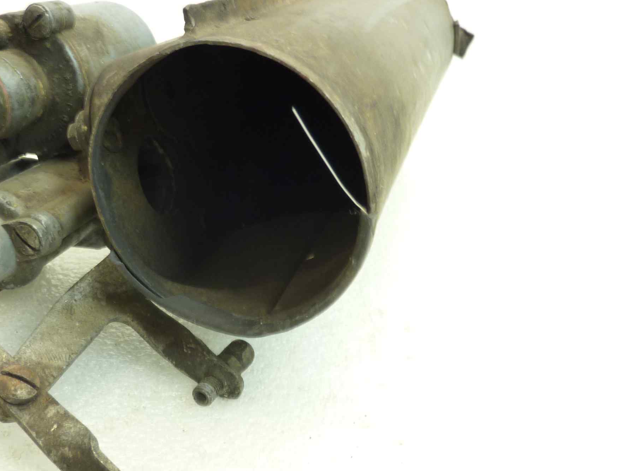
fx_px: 653
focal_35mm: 36
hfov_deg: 50.8
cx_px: 235
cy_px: 270
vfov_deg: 39.6
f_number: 3.3
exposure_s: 1/10
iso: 125
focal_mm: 4.1
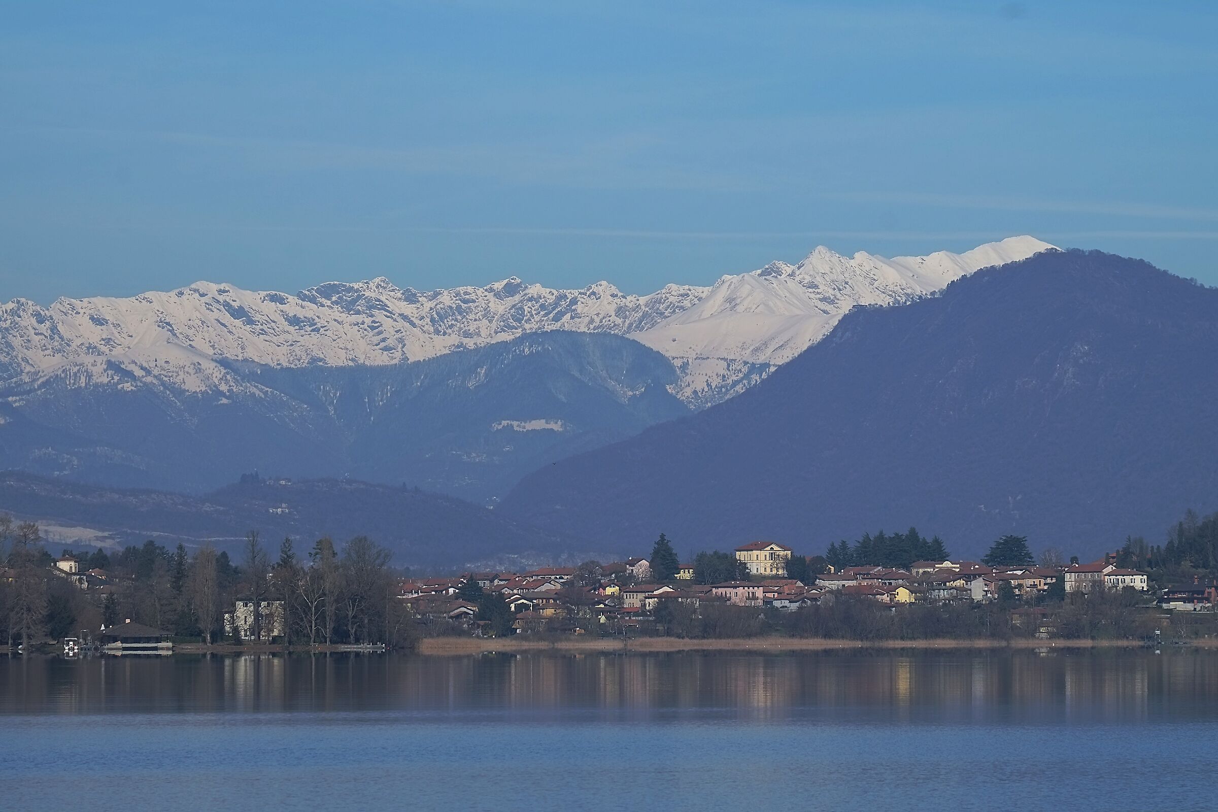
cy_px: 406
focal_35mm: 192
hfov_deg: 10.7
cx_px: 609
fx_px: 6495
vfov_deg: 7.2
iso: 200
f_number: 11
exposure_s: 1/320
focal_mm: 127.9
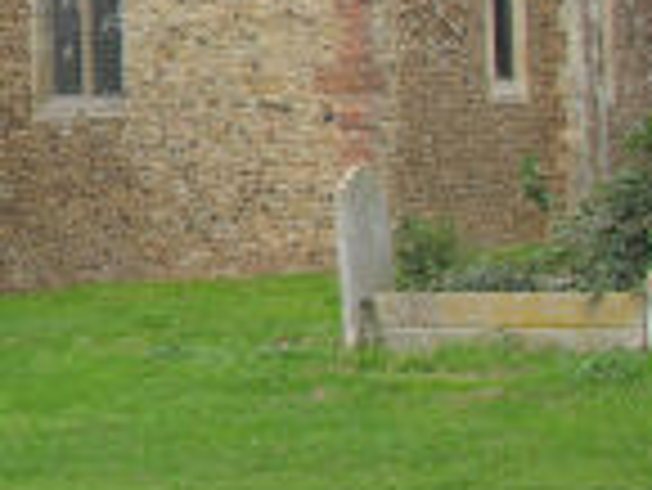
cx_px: -297
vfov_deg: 13.1
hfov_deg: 16.3
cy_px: -74
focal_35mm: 111
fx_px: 2092
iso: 50
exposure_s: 1/72
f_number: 3.6
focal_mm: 8.9
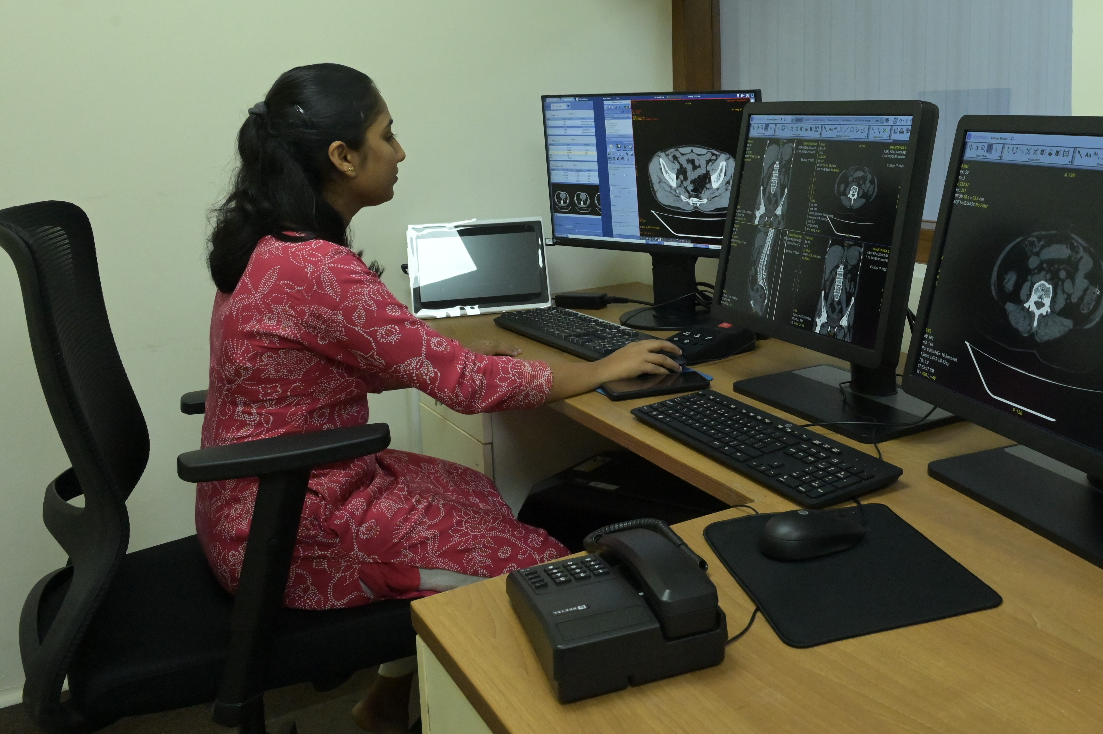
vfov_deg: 38.3
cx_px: 743
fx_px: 1041
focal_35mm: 34
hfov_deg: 54.6
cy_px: 234
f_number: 11
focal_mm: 24
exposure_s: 1/160
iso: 8000
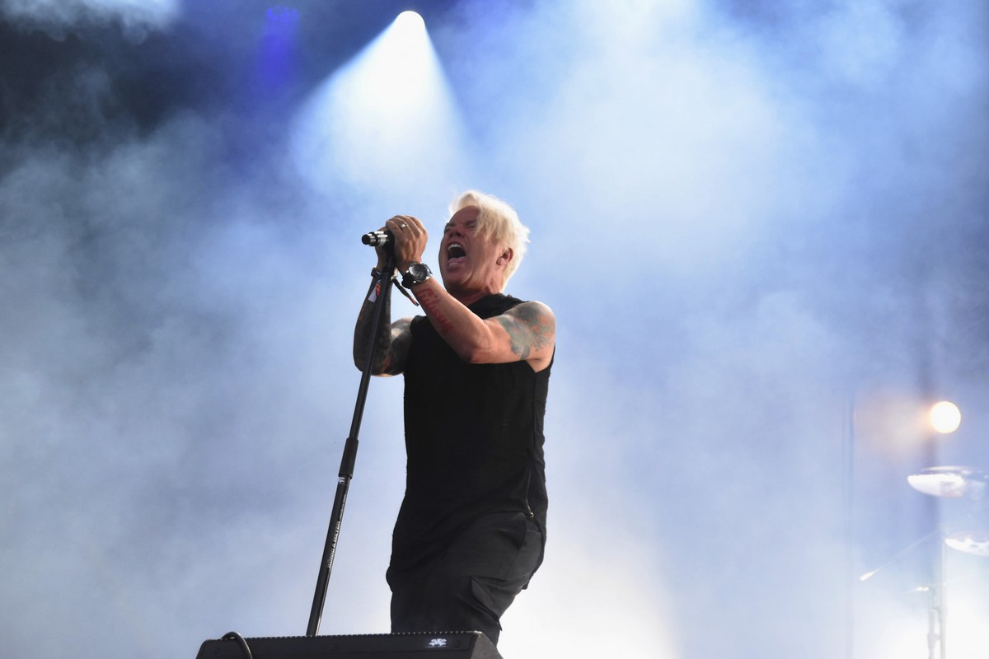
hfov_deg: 27.0
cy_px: 330
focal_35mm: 75
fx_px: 2060
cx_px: 494
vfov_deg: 18.2
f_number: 2.8
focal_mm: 50
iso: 2000
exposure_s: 1/8000
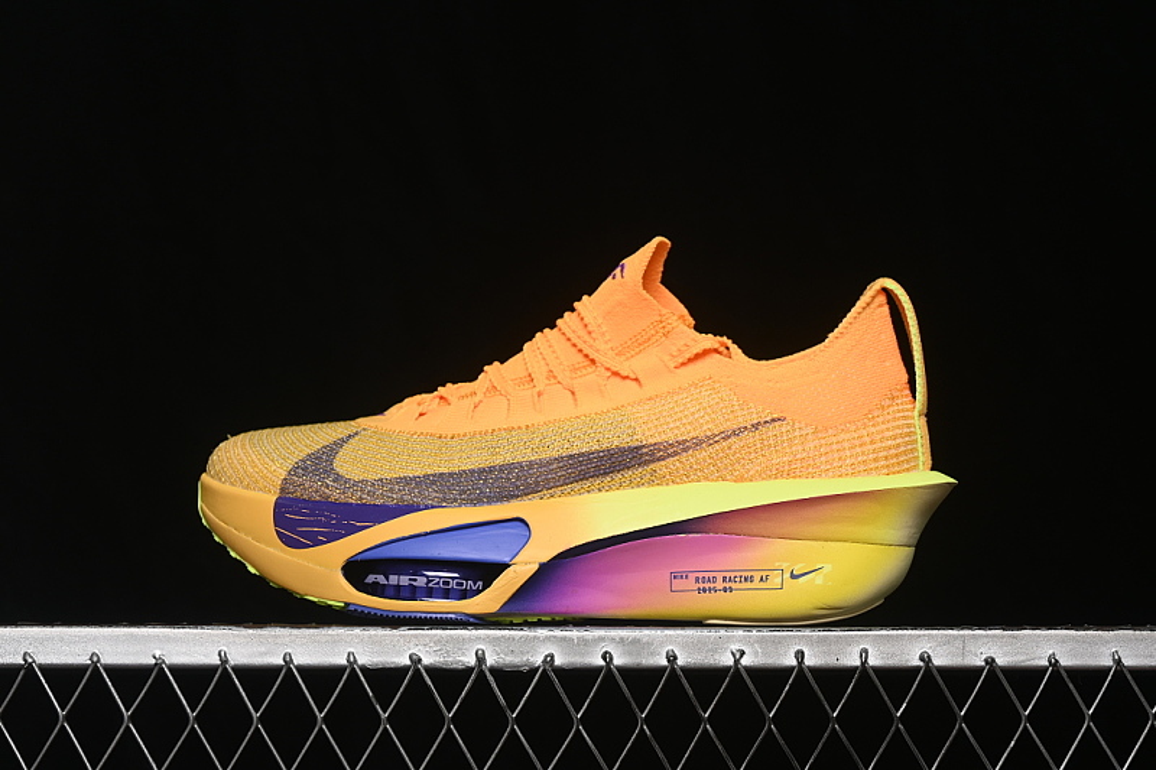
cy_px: 385
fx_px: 2408
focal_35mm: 75
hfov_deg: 27.0
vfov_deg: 18.2
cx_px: 578
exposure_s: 1/60
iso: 160
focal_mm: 50
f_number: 6.3
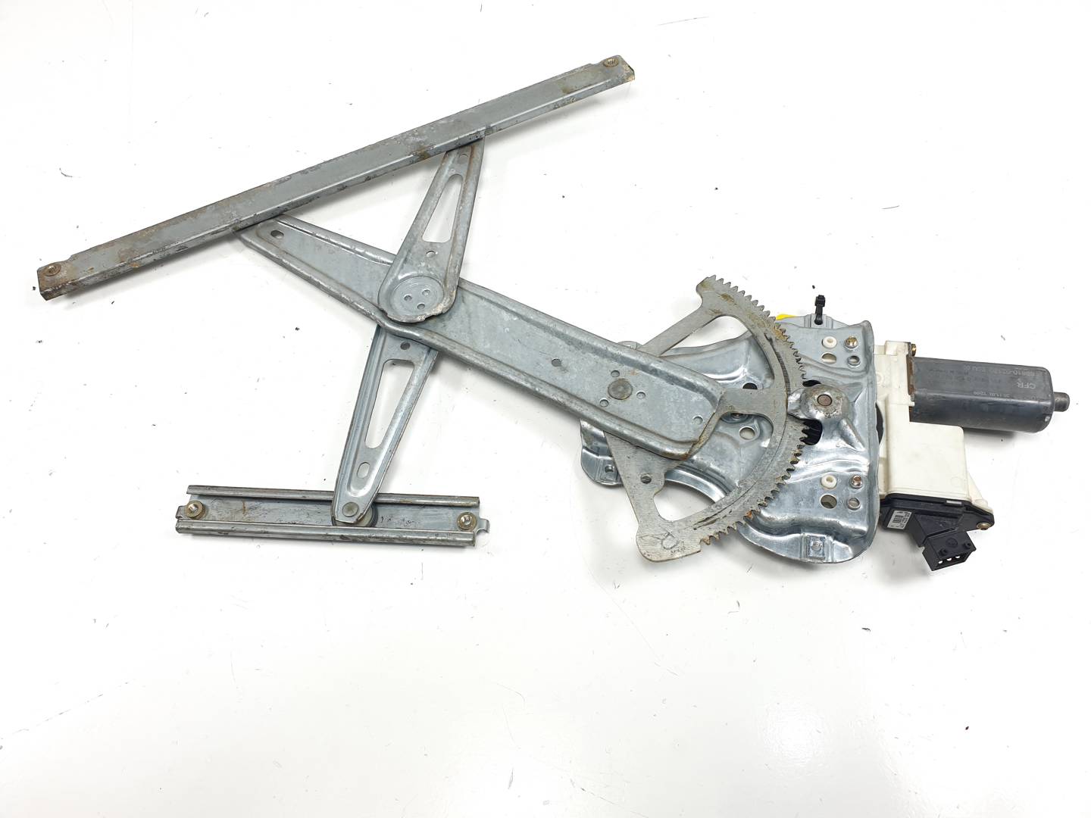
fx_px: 819
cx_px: 546
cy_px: 409
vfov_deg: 53.1
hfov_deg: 67.3
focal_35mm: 26
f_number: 2.4
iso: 50
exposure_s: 1/182
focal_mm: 4.3
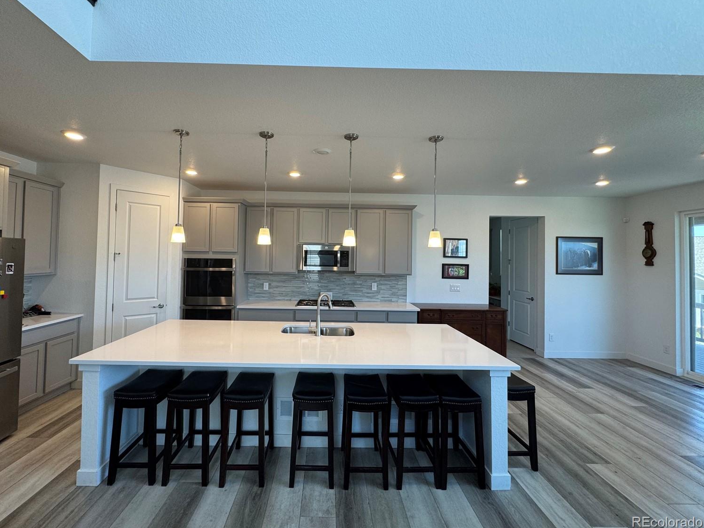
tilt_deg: +1.5
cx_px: 331
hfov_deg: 98.1
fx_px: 305
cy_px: 249
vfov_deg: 81.7
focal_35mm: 15
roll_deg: -0.8
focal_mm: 2.22
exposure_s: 1/120
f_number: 2.2
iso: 100
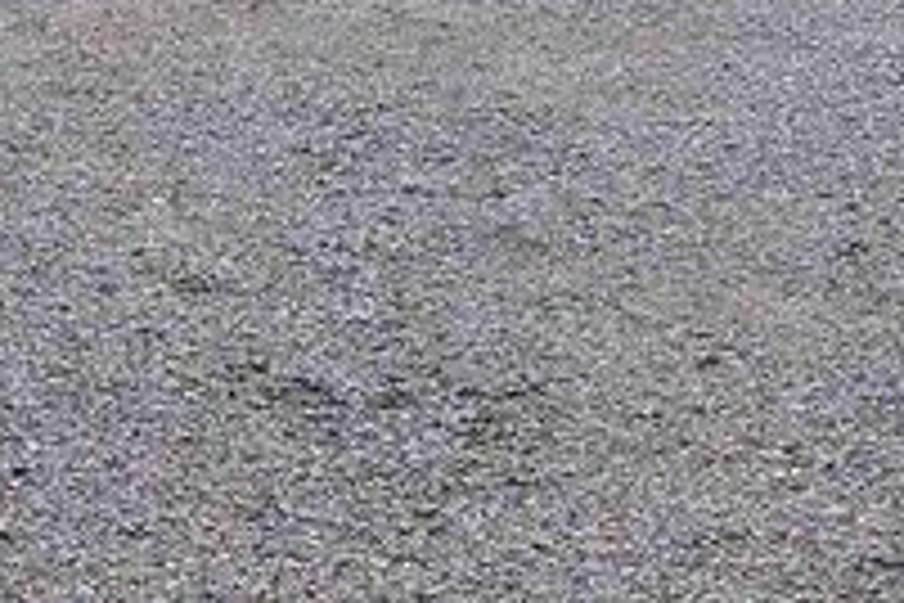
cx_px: -917
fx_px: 3063
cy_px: -688
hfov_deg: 14.1
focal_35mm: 122
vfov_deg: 10.2
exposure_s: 1/60
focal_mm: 5.54
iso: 50
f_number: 1.8
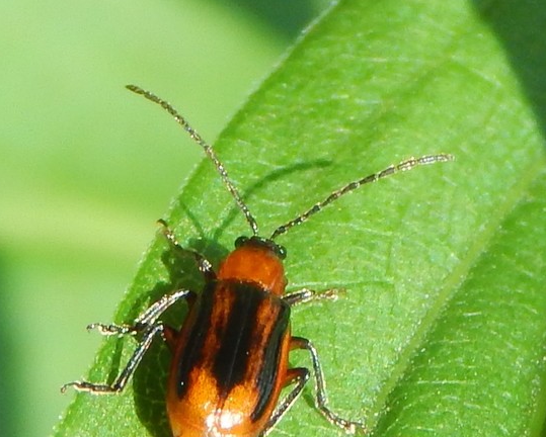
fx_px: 3994
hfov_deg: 7.8
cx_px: 251
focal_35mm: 247
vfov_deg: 6.3
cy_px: 283
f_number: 5.1
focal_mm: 28.7
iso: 160
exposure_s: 1/250
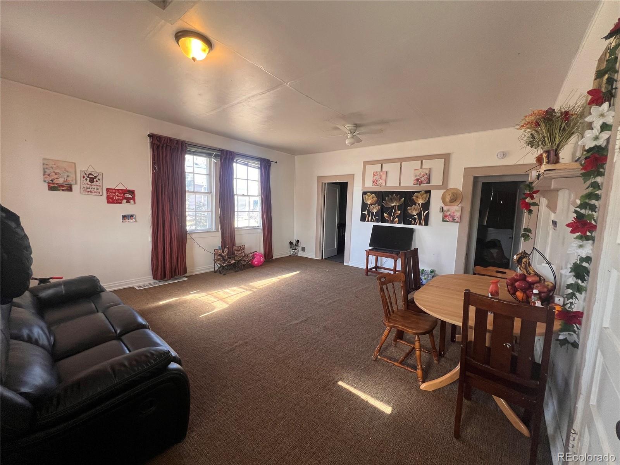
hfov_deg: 106.2
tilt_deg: -6.1
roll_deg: -1.2
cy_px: 232
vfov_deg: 89.9
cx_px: 310
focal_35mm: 13
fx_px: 233
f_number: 1.8
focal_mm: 1.57
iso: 125
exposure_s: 1/99
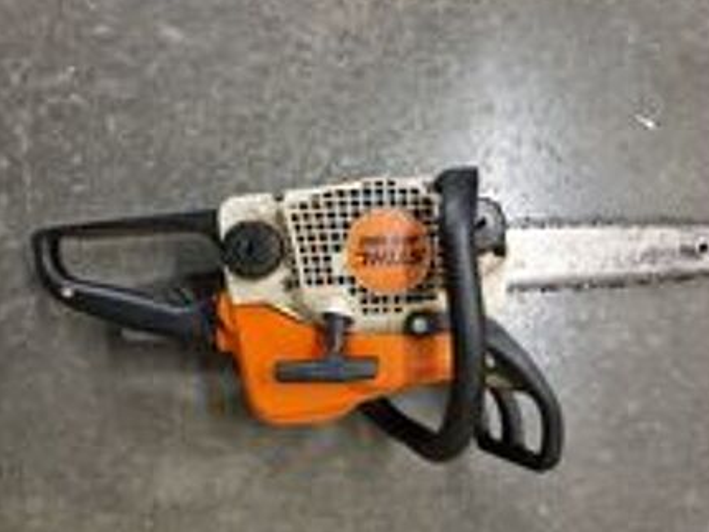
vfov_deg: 48.3
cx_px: 391
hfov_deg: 61.5
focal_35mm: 29
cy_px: 268
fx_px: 594
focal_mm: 5.4
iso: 500
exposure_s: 1/50
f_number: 1.8
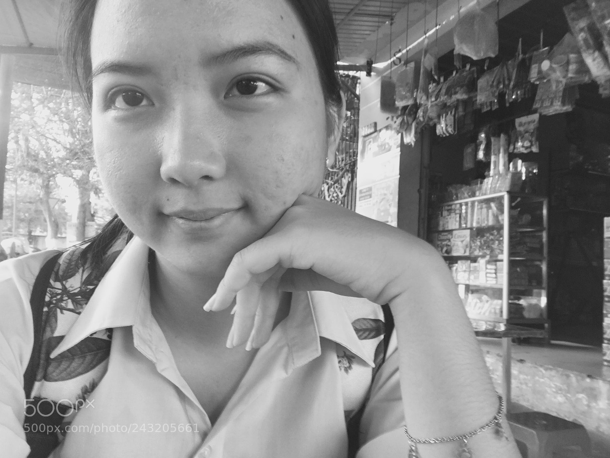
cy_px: 229
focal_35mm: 31
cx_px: 305
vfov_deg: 45.4
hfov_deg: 58.4
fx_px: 546
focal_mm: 2.65
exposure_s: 1/25
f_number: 2.2
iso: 32
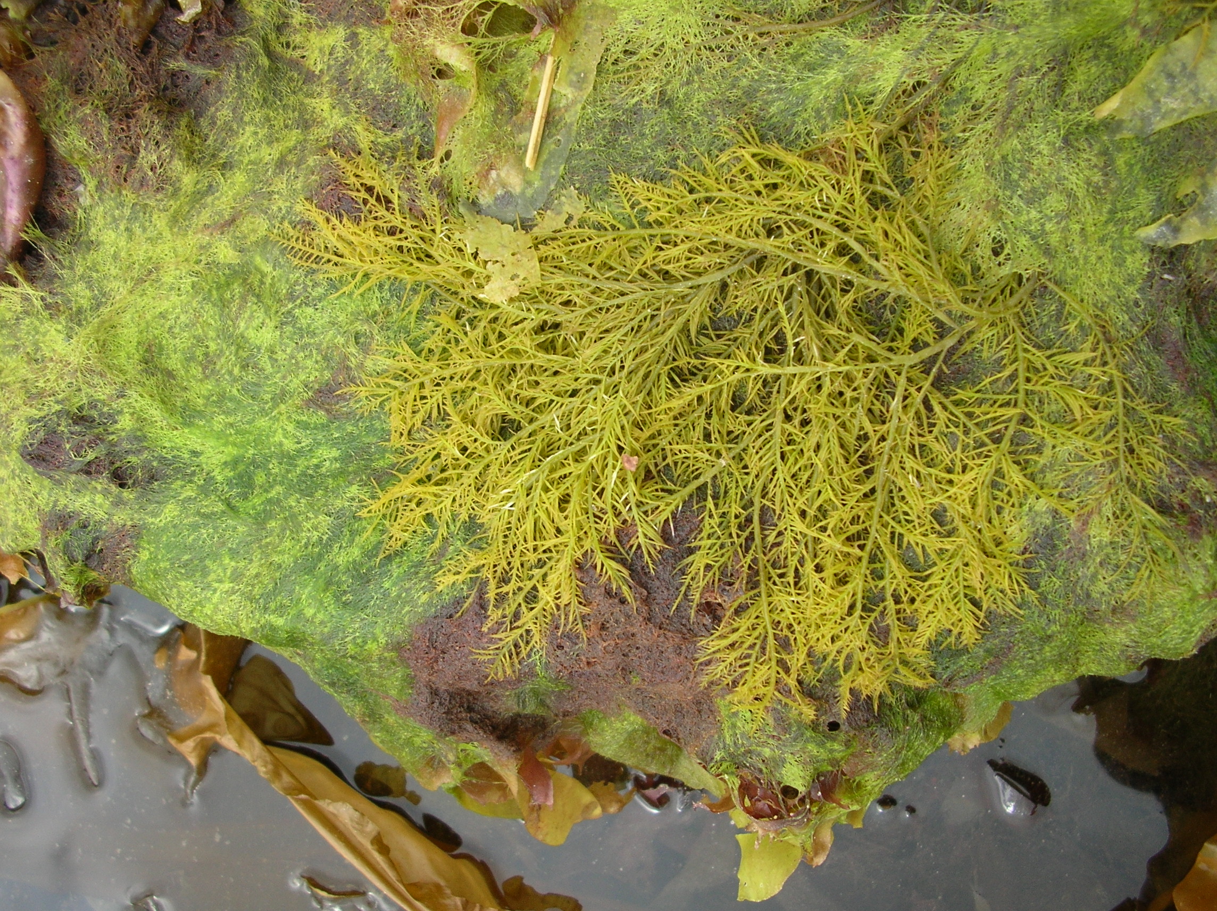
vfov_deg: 40.6
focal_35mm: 35
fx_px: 1229
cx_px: 608
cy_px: 456
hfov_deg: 52.7
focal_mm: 5.8
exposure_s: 1/155
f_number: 2.8
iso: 50
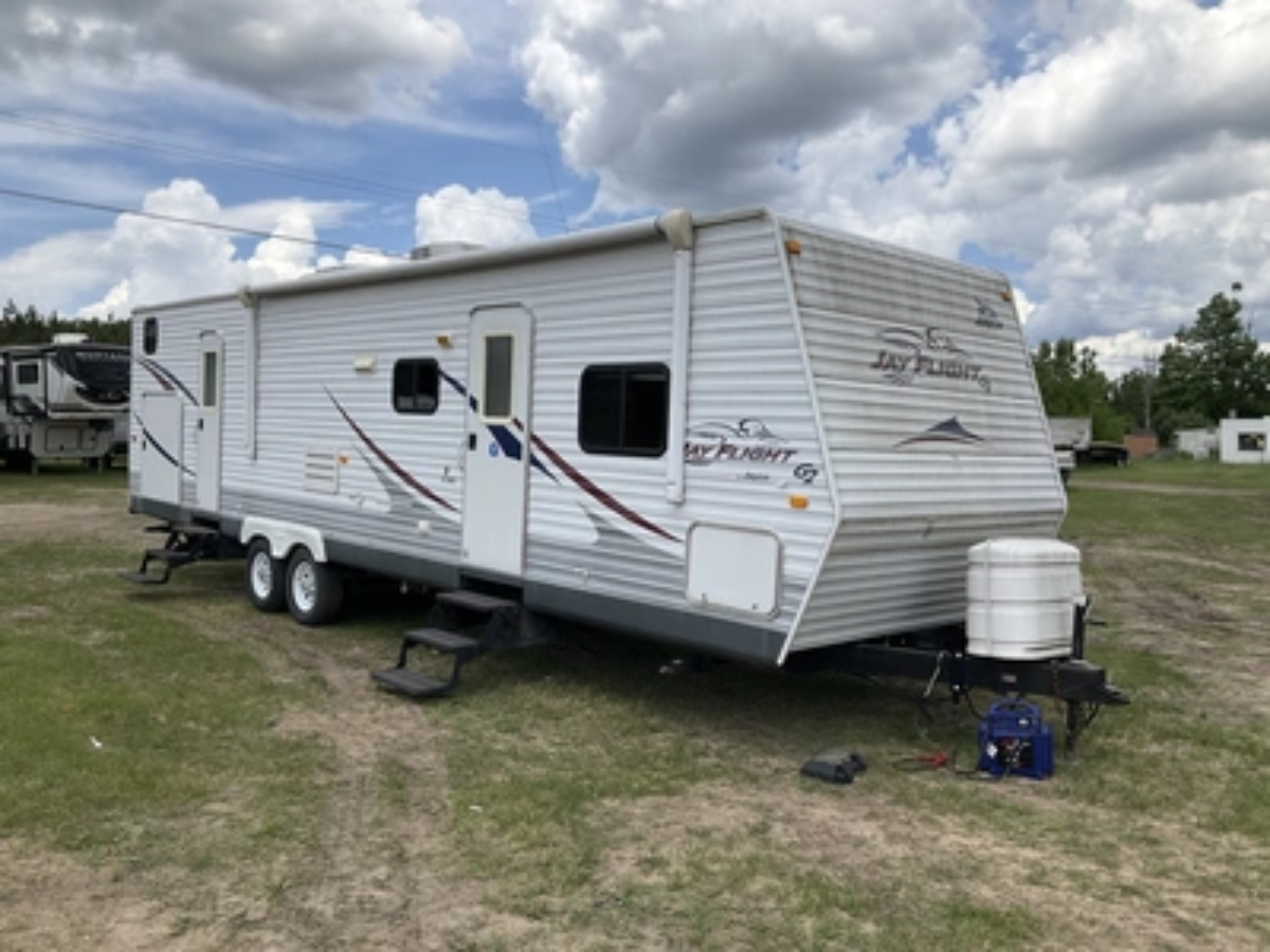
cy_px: 476
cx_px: 635
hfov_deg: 61.7
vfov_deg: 48.2
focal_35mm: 29
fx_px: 1064
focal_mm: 3
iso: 25
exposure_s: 1/2427
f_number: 1.8
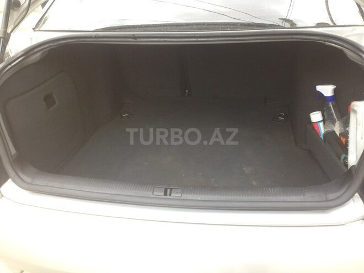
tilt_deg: -28.4
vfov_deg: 42.9
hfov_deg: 55.4
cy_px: 136
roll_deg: -1.6
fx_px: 347
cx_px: 182
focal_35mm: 33
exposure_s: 1/24
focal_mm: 4.12
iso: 50
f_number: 2.4
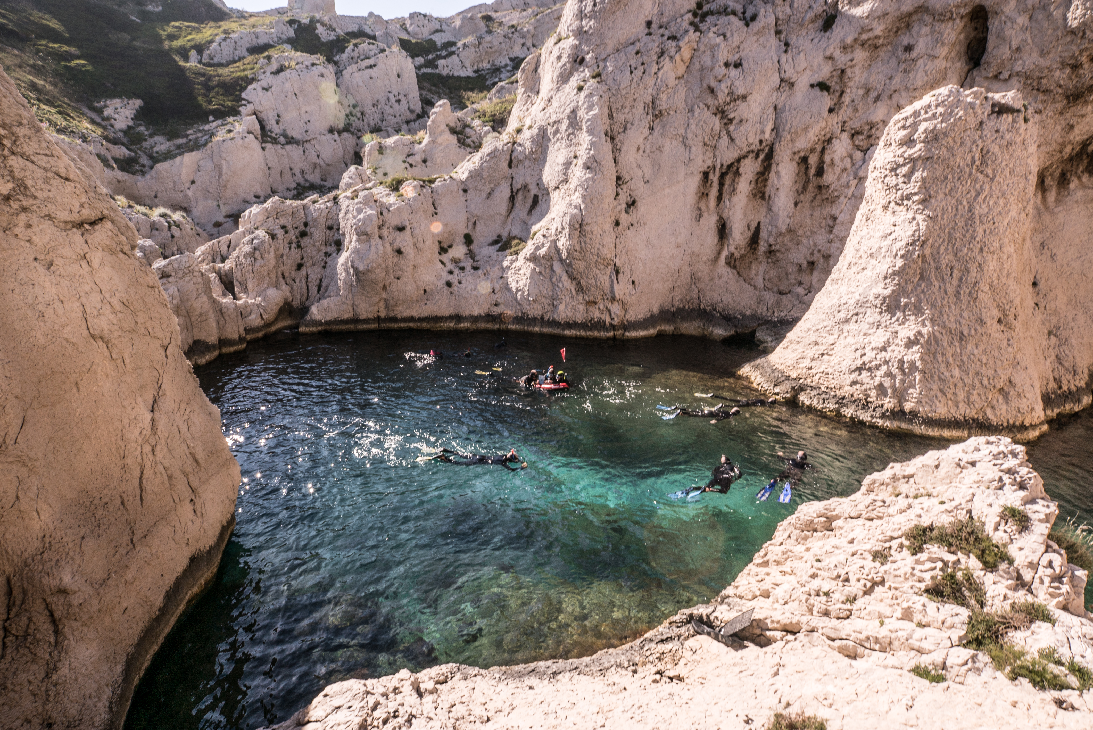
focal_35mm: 19
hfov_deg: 86.9
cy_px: 365
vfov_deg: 64.6
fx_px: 577
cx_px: 546
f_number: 22
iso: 250
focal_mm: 19
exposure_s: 1/125
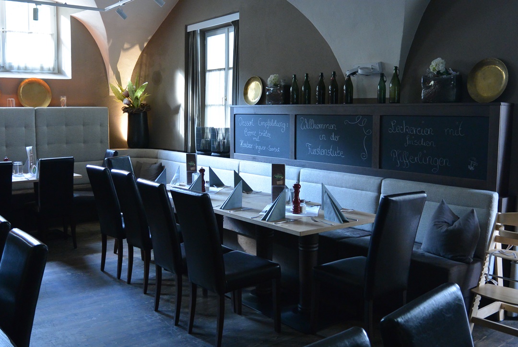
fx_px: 519
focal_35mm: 36
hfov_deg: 53.1
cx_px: 259
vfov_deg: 37.0
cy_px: 174
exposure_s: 1/20
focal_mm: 13.5
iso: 800
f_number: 4
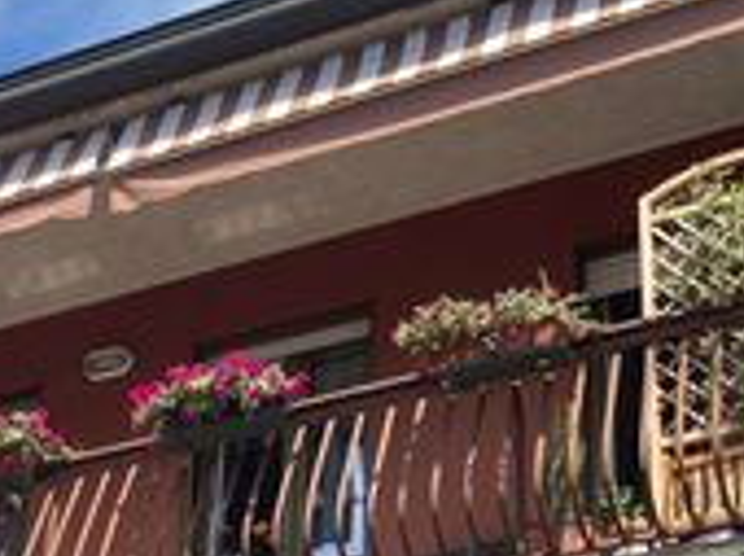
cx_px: 241
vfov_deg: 14.5
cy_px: 644
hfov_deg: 19.8
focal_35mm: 99
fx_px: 2125
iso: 20
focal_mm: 3.99
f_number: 1.8
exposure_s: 1/695
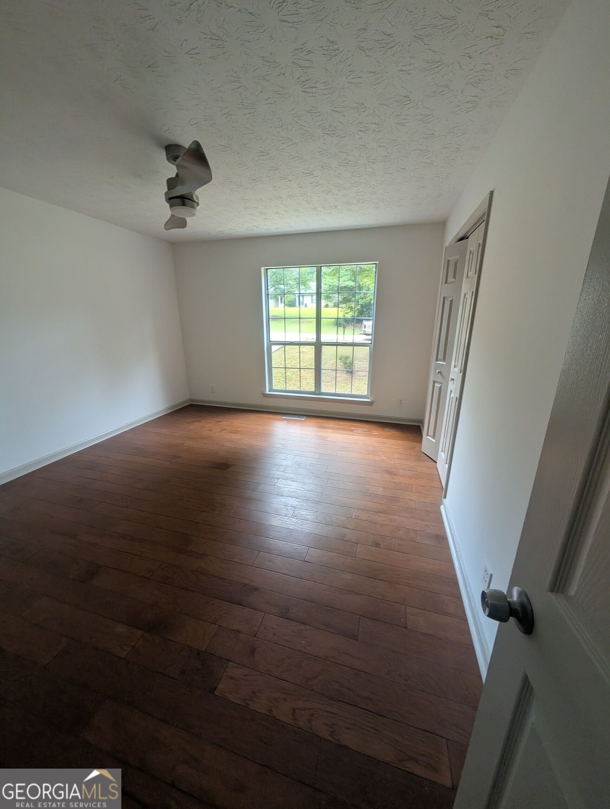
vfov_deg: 110.5
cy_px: 404
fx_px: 281
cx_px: 305
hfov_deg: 94.6
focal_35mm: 12
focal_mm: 2.02
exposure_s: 1/113
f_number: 1.7
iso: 60
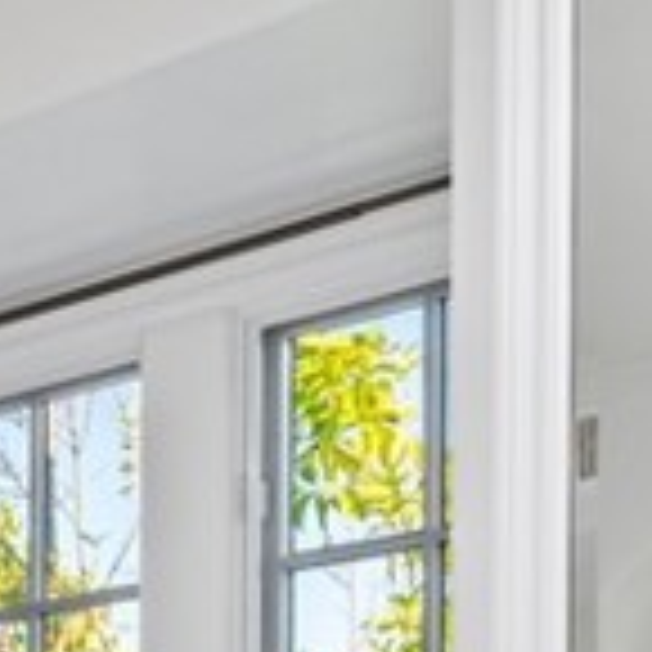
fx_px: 2365
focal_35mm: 111
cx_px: -589
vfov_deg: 13.7
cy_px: 1239
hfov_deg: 13.7
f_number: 7.1
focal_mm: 18.5
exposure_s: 1/15
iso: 500
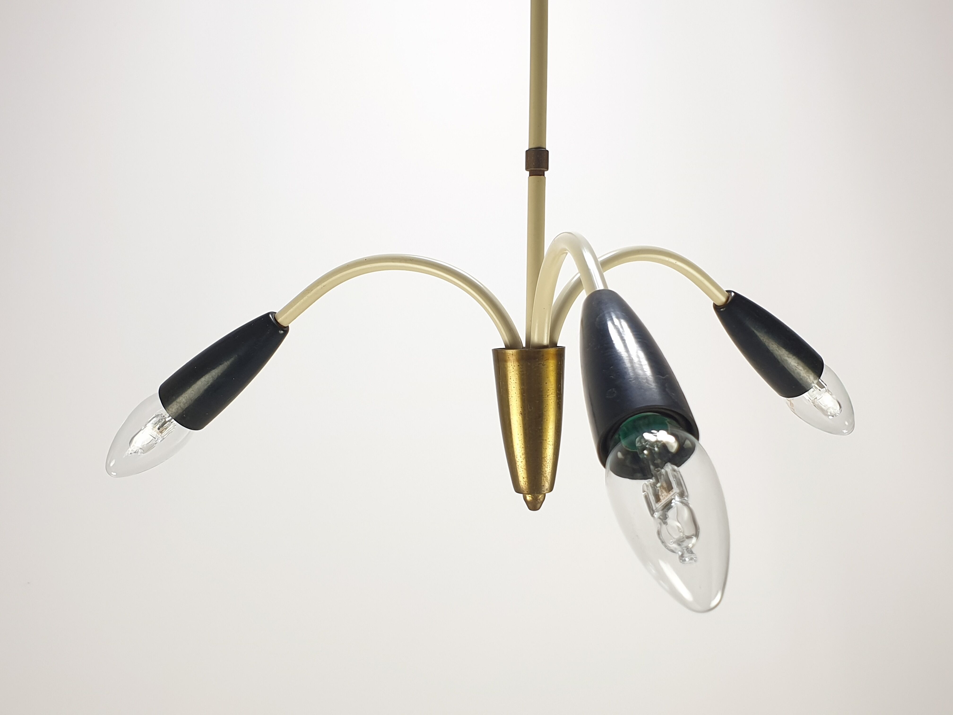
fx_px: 716
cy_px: 358
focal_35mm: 26
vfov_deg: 53.1
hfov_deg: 67.3
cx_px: 476
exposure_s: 1/100
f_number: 2.4
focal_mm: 4.3
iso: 50
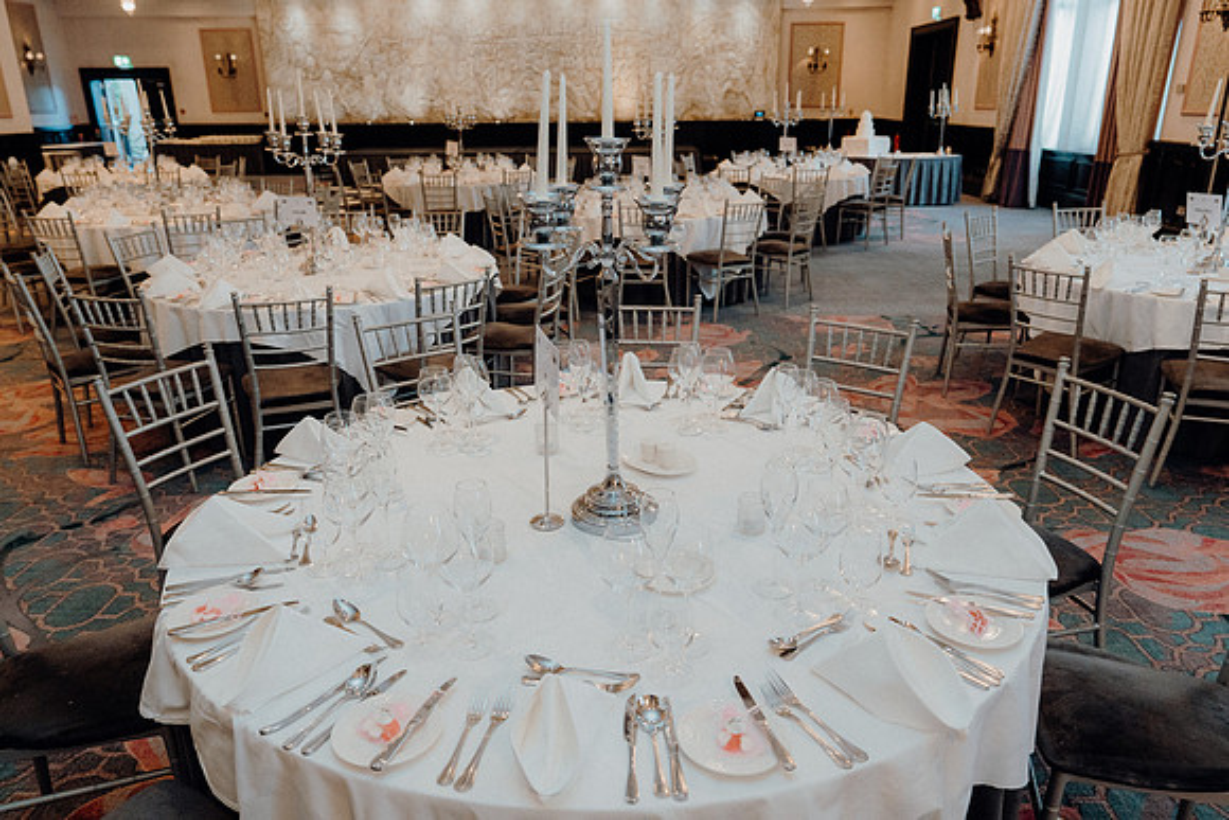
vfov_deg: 51.3
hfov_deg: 71.5
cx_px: 614
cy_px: 410
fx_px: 854
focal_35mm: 25
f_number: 3.5
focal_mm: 25
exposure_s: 1/160
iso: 3200
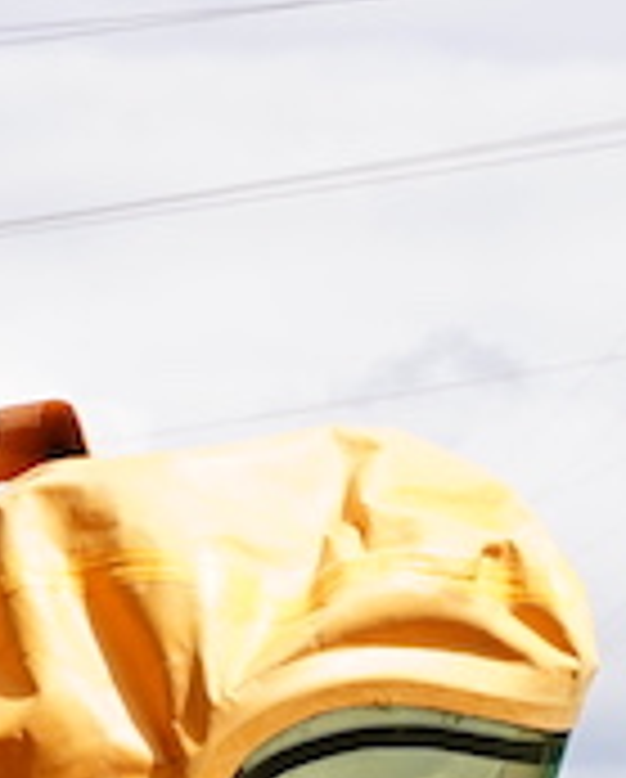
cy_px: 1122
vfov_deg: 5.0
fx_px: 8854
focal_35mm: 383
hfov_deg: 4.0
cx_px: 1459
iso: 100
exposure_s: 1/160
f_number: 10
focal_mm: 35.4
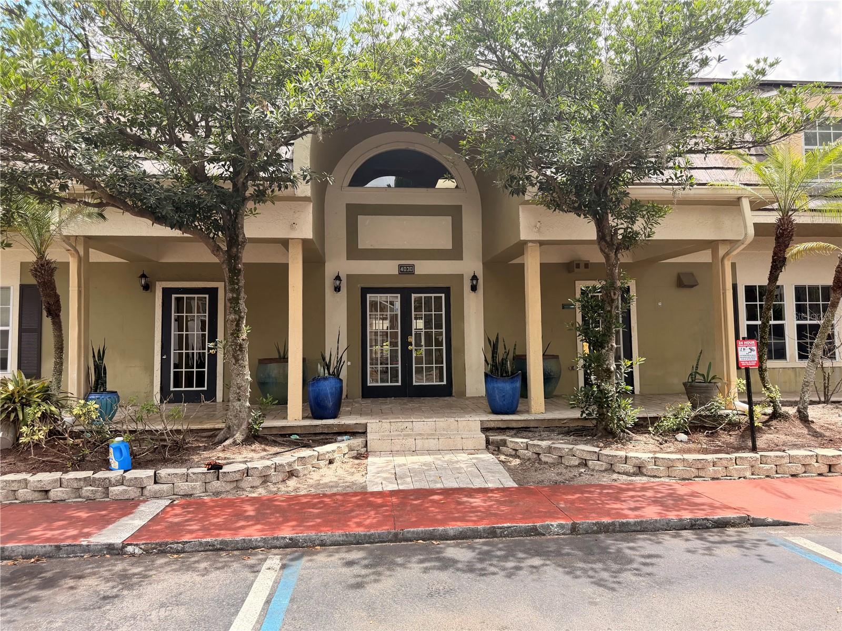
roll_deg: +0.2
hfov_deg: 71.6
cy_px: 316
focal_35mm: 24
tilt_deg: +4.6
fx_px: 584
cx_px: 421
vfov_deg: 56.8
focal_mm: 6.76
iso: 100
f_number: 1.78
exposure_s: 1/1653
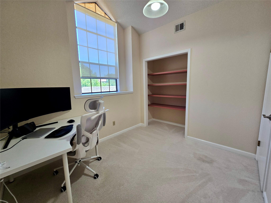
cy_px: 102
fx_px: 102
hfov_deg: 106.2
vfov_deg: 89.9
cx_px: 136
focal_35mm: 13
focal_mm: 2.2
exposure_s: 1/120
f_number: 2.2
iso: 80
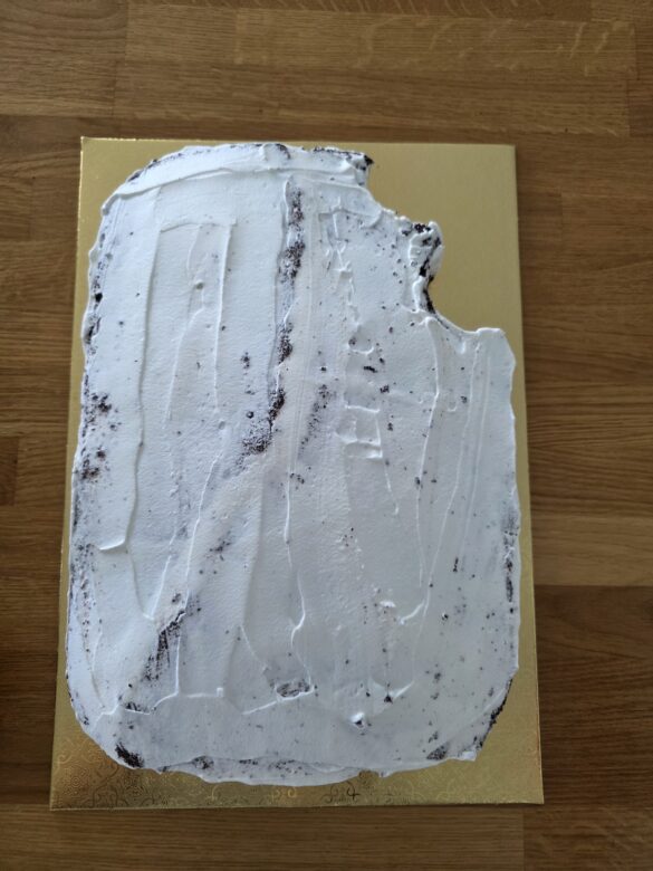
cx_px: 326
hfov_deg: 58.9
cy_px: 436
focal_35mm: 23
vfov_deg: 73.9
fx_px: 578
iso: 250
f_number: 1.7
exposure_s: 1/100
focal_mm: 6.3
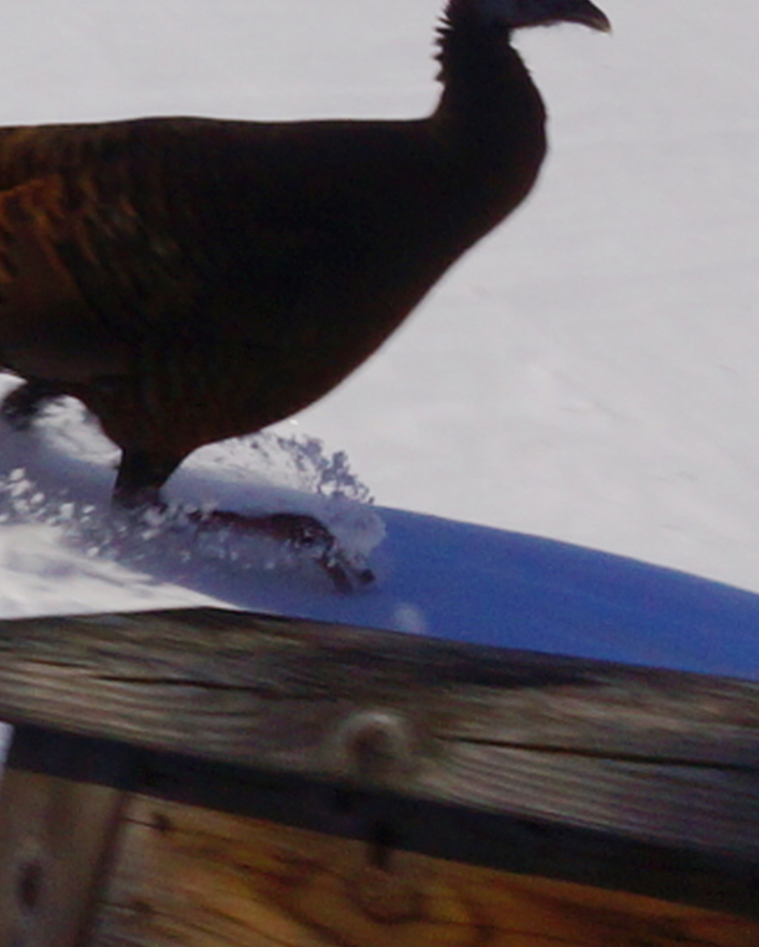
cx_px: 161
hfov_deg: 24.3
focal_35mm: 62
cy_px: 304
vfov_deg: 30.2
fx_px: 1739
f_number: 13
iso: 100
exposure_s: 1/200
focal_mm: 18
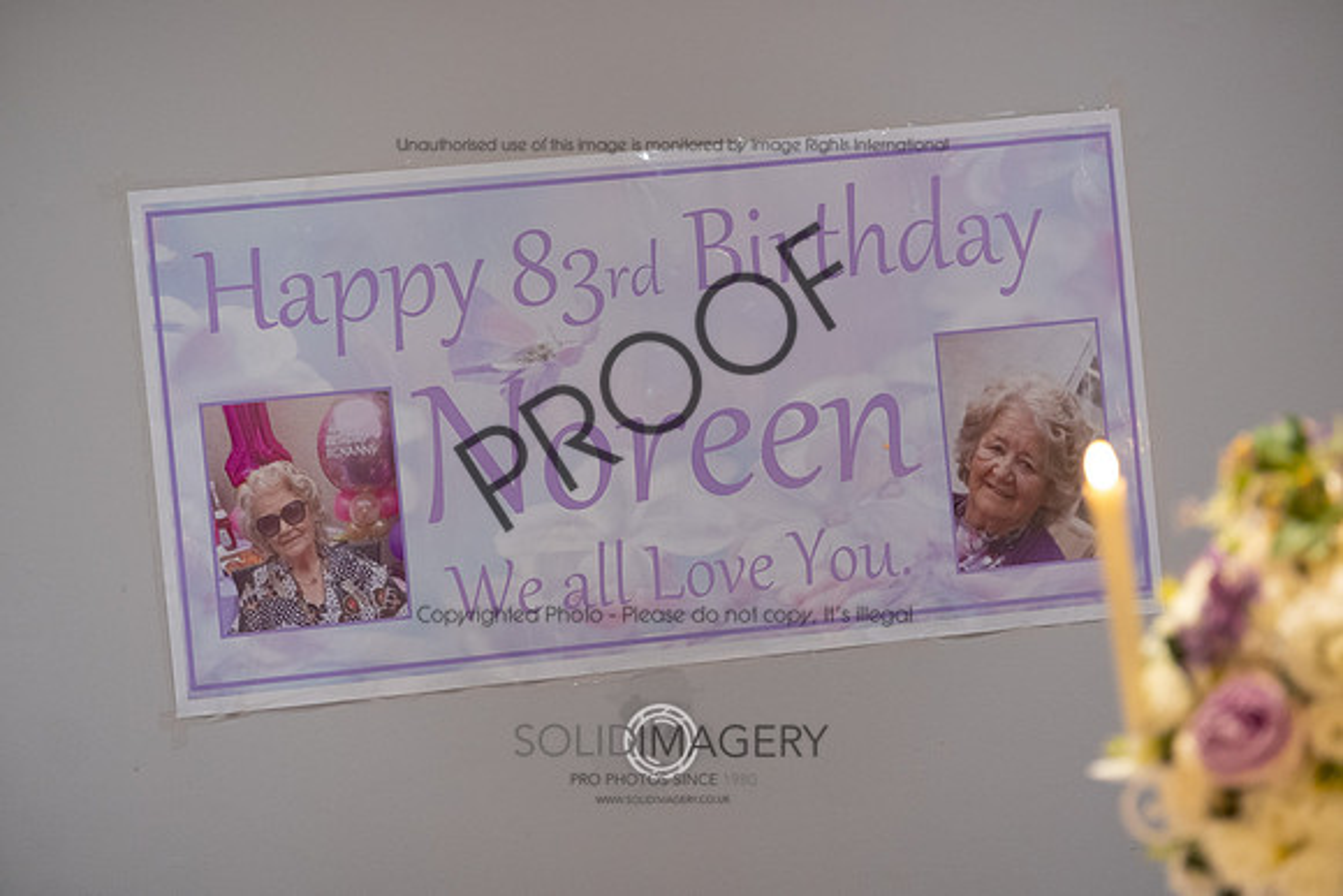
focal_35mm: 179
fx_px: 6679
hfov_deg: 11.5
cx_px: 672
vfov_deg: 7.7
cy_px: 448
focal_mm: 119.2
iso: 1600
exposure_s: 1/30
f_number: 3.6
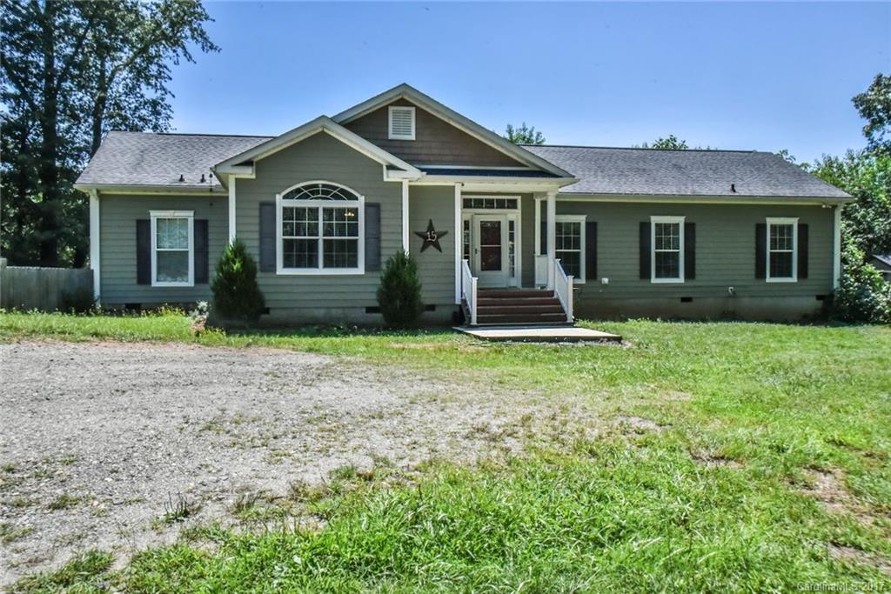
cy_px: 297
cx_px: 446
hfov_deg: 60.3
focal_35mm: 31
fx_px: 767
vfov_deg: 42.3
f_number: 22
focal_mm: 31
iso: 4000
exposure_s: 1/800
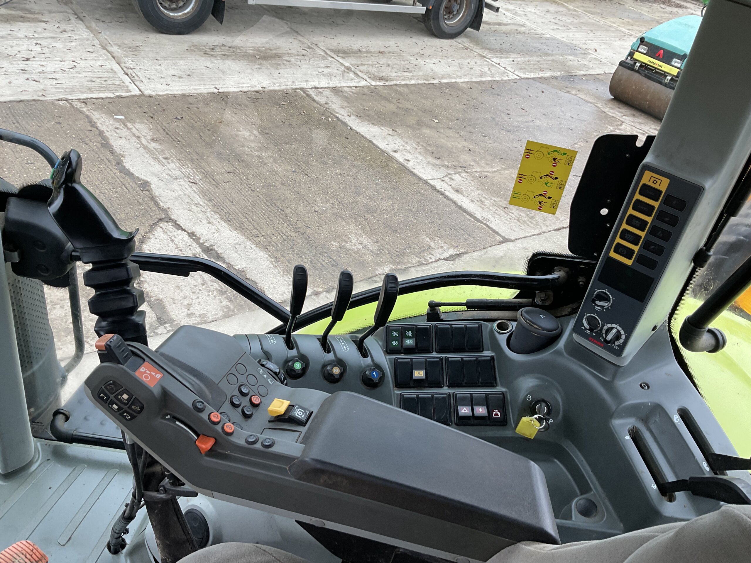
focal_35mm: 29
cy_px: 282
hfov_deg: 61.7
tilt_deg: -34.6
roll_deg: -12.7
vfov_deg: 48.2
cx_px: 376
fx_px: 629
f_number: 1.8
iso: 25
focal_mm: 3
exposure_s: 1/100
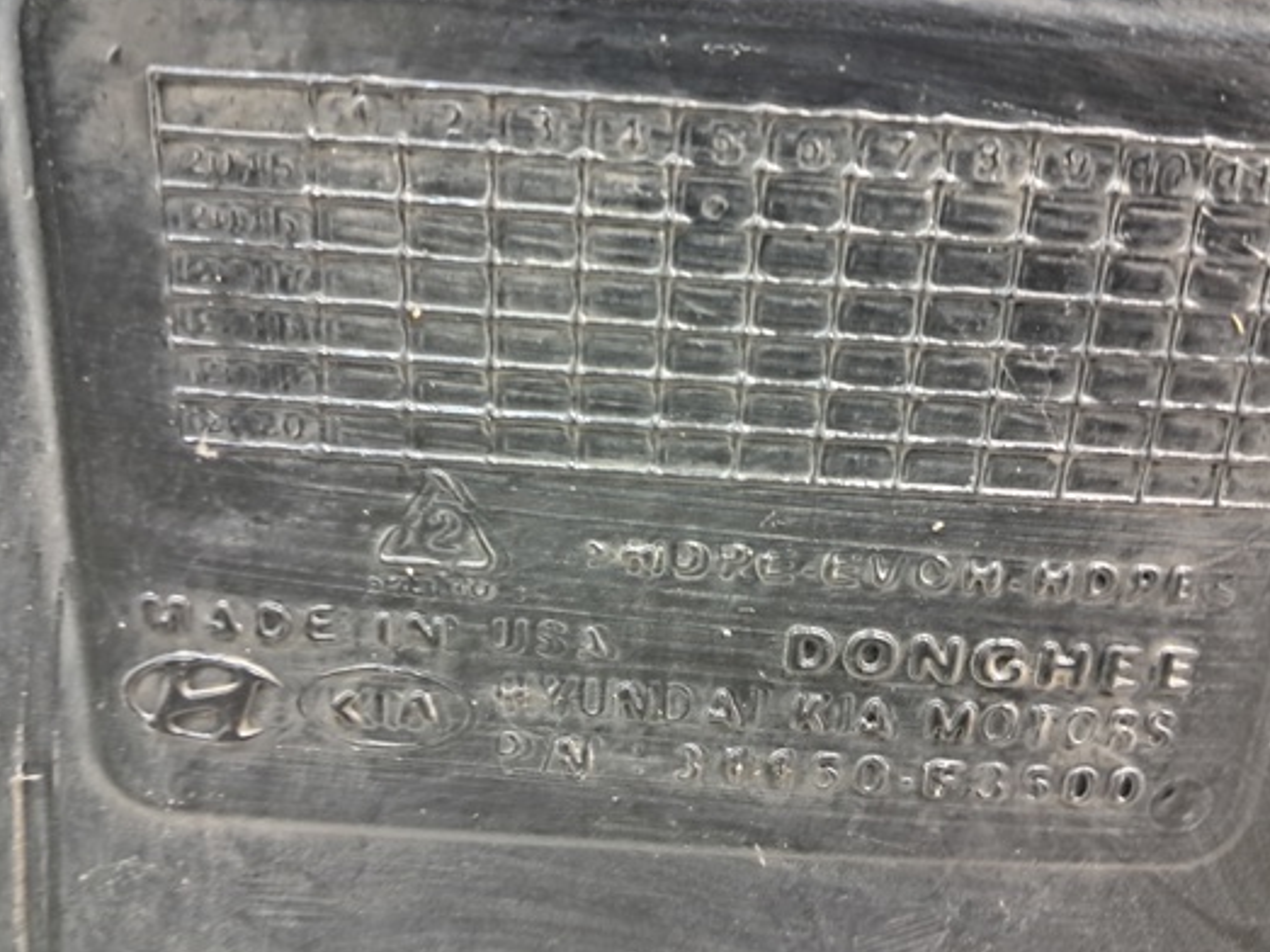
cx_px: 673
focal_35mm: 33
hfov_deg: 55.3
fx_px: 1210
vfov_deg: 42.9
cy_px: 468
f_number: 1.8
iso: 640
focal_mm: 4
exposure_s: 1/25
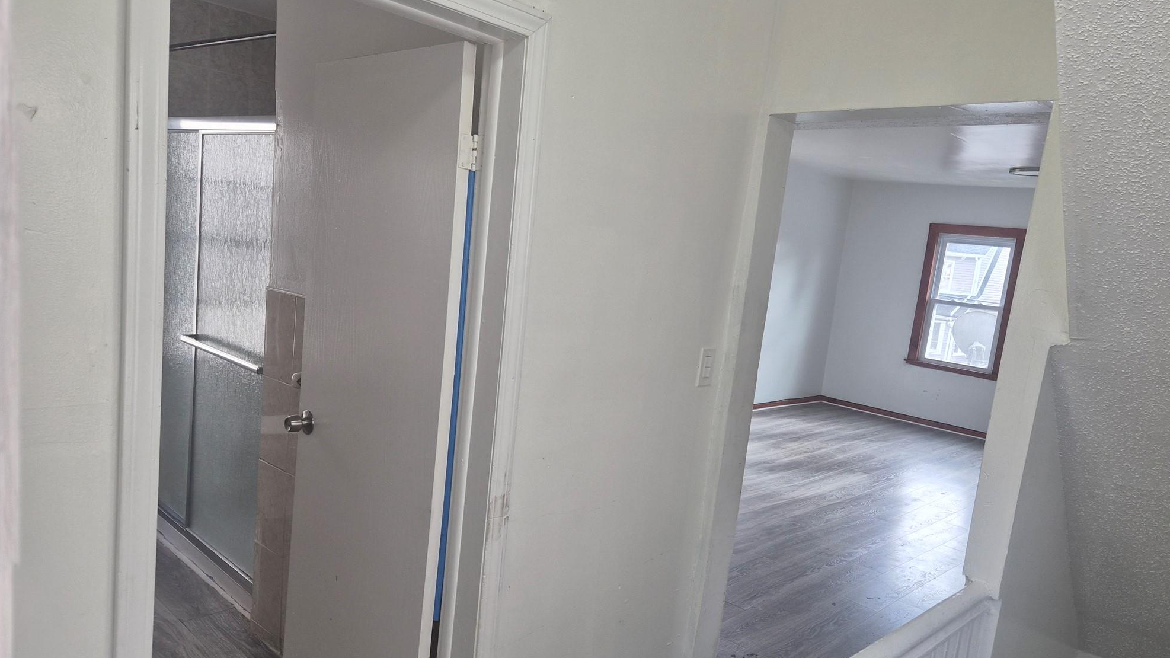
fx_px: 807
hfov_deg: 71.9
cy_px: 373
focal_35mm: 26
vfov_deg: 44.3
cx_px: 591
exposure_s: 1/120
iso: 80
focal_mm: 5.4
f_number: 1.8
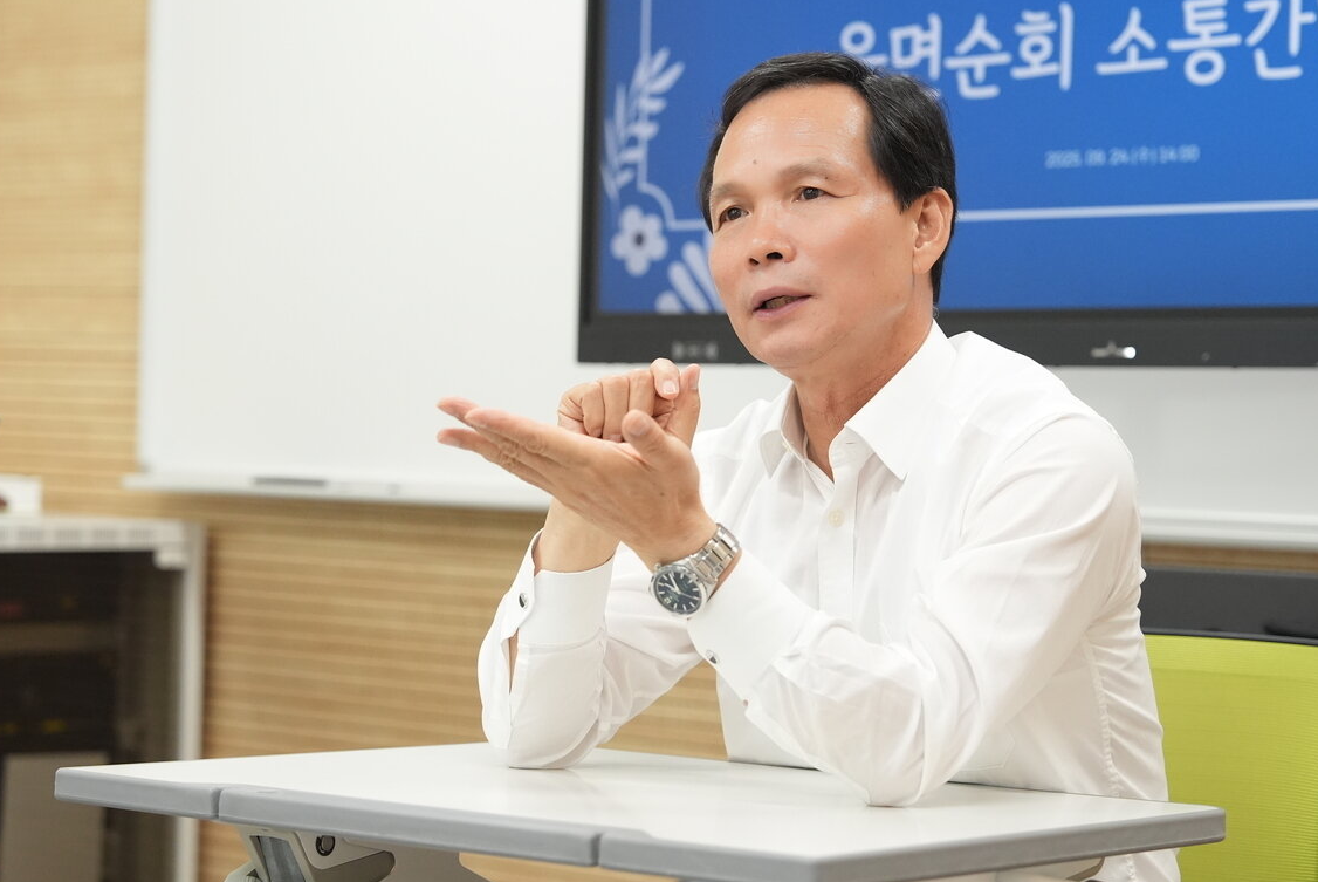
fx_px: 3188
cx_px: 692
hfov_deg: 23.4
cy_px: 467
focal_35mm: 87
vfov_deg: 15.7
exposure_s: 1/500
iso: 3200
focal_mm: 70
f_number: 3.5
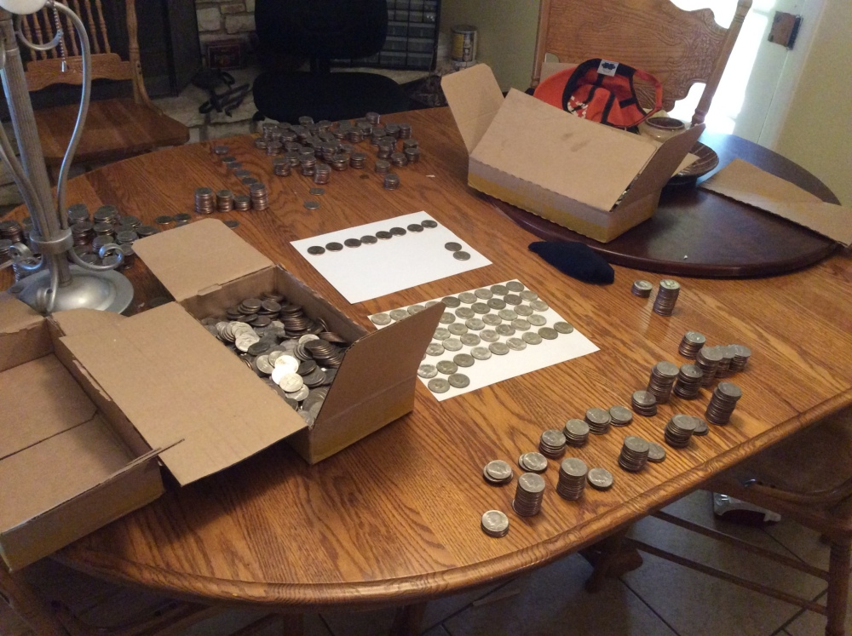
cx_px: 426
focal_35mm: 32
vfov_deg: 44.1
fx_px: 786
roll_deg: -6.0
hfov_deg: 56.9
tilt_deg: -36.6
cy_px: 318
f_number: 2.4
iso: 320
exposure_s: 1/17
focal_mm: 3.3
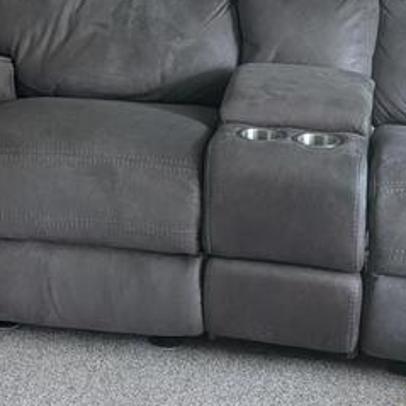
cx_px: 47
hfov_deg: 17.9
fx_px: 1274
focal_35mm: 96
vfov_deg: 17.6
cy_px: -29
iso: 298
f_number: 1.68
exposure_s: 1/23.8
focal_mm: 6.9
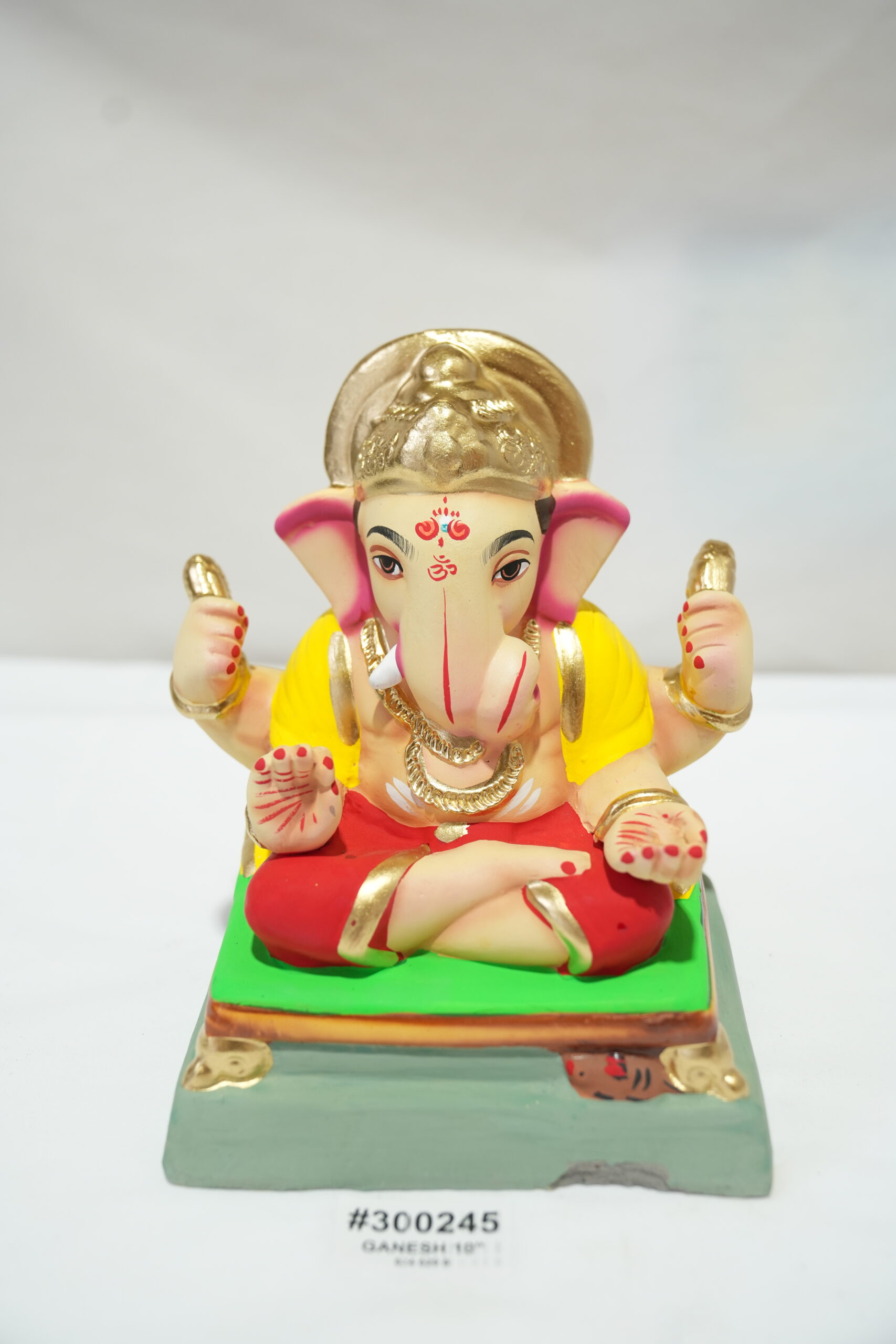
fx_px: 1568
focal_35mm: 42
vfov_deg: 46.4
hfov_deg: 31.9
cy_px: 672
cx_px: 448
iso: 800
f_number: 3.5
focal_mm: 42
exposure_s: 1/200
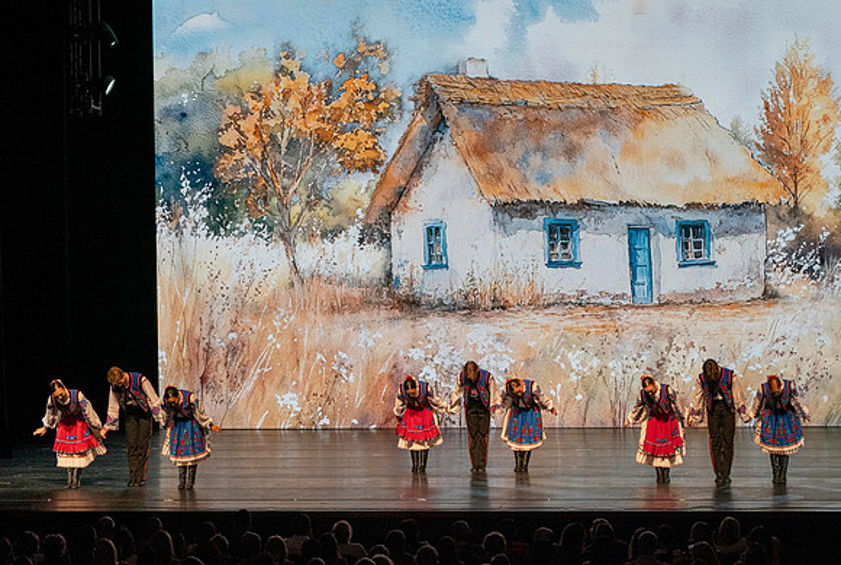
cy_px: 253
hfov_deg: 17.6
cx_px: 396
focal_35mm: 116
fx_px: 2716
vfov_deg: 11.9
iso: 6400
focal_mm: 100
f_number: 13
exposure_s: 1/400
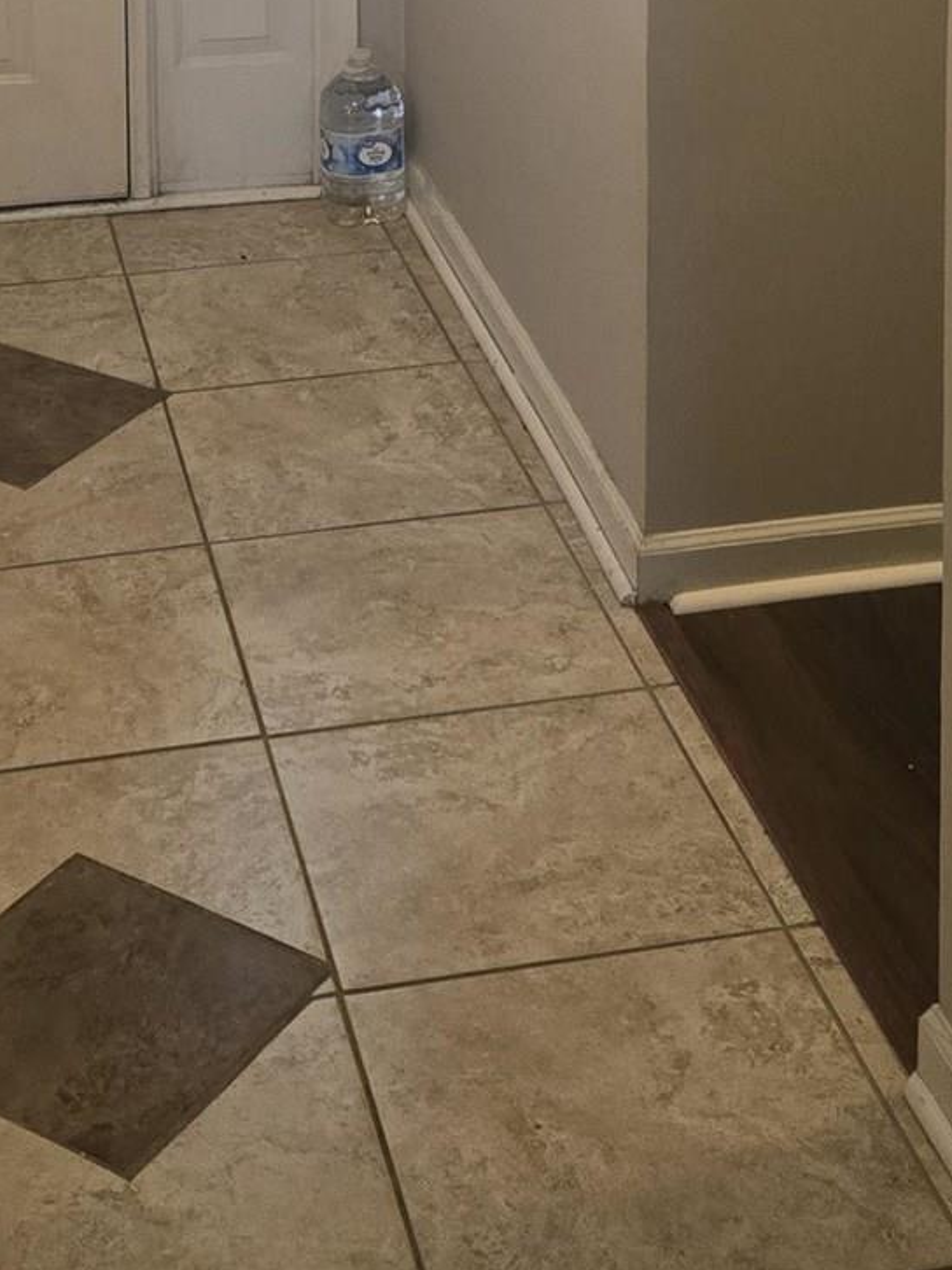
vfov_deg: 23.3
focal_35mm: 73
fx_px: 2678
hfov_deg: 20.1
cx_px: 292
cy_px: -432
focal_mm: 5.4
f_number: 1.8
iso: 400
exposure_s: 1/120
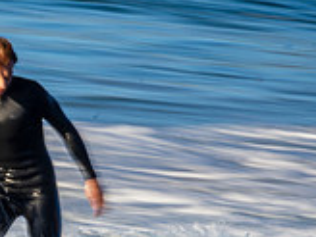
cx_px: -152
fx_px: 23278
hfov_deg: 0.8
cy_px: 255
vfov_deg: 0.6
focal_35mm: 2550
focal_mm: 500
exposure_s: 1/15
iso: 100
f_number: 29
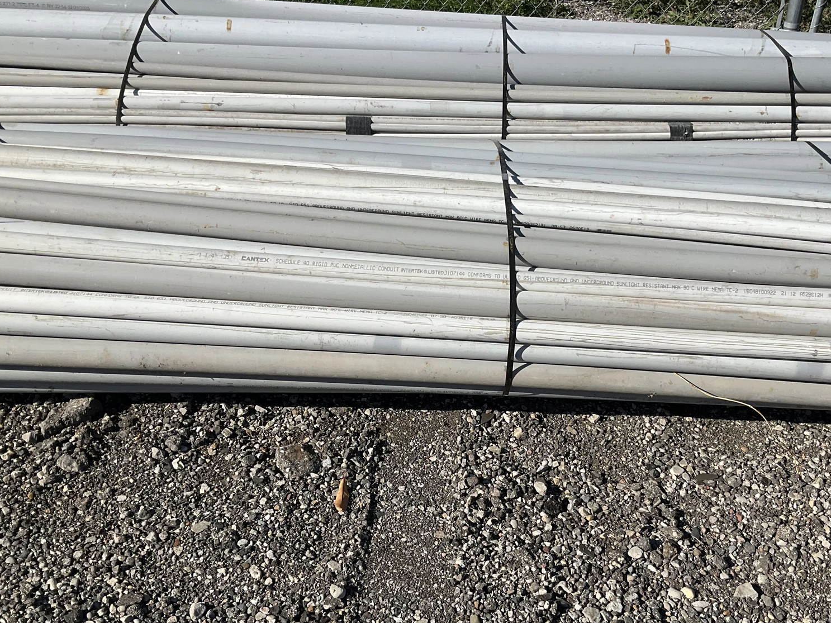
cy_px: 321
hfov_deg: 47.8
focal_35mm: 39
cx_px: 461
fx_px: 936
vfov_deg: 36.8
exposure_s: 1/2801
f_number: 1.8
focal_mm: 3
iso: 25
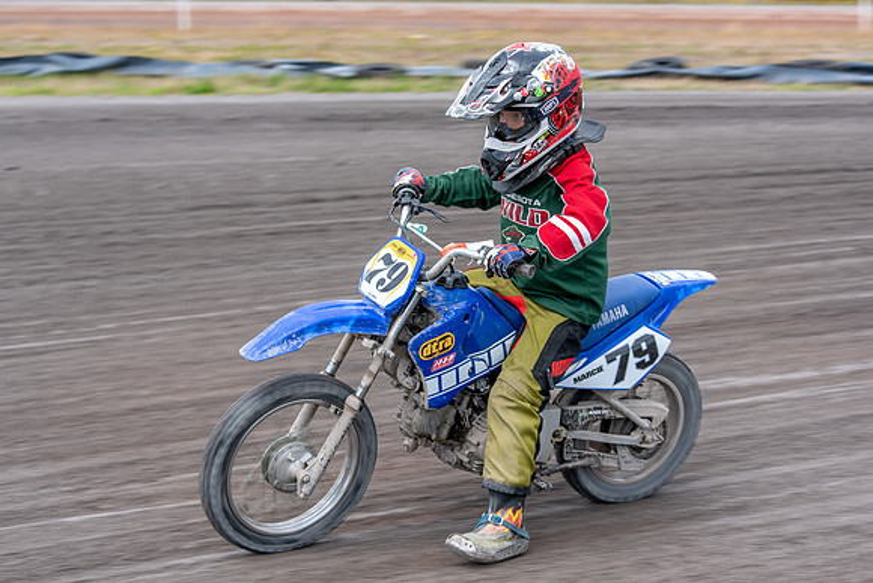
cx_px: 448
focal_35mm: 96
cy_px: 298
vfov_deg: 14.3
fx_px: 2318
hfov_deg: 21.3
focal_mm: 86
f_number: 8
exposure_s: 1/250
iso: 200
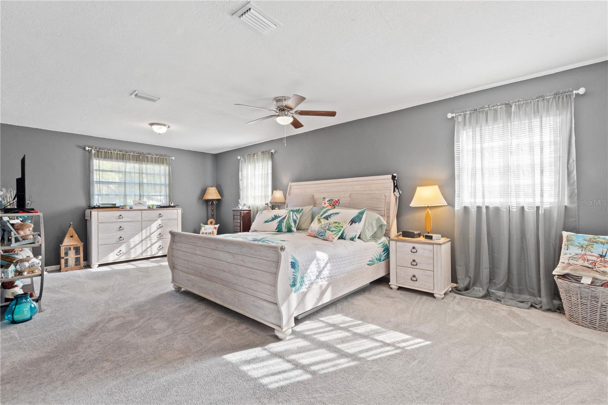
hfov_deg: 100.4
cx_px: 304
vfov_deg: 77.3
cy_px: 202
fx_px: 253
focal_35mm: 15
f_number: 9
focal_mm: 10
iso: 200
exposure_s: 1/8
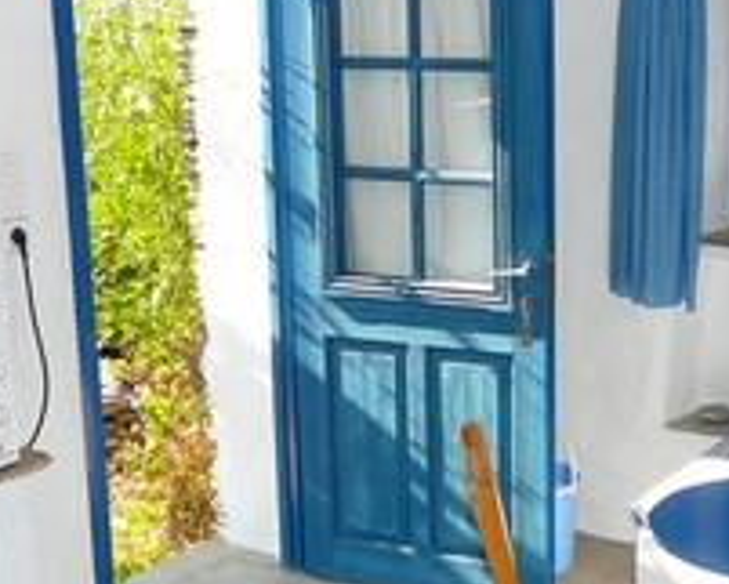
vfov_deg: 22.5
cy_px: 319
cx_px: 450
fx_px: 1468
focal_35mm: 68
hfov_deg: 27.8
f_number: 2.8
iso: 200
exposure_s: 1/400
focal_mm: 5.2
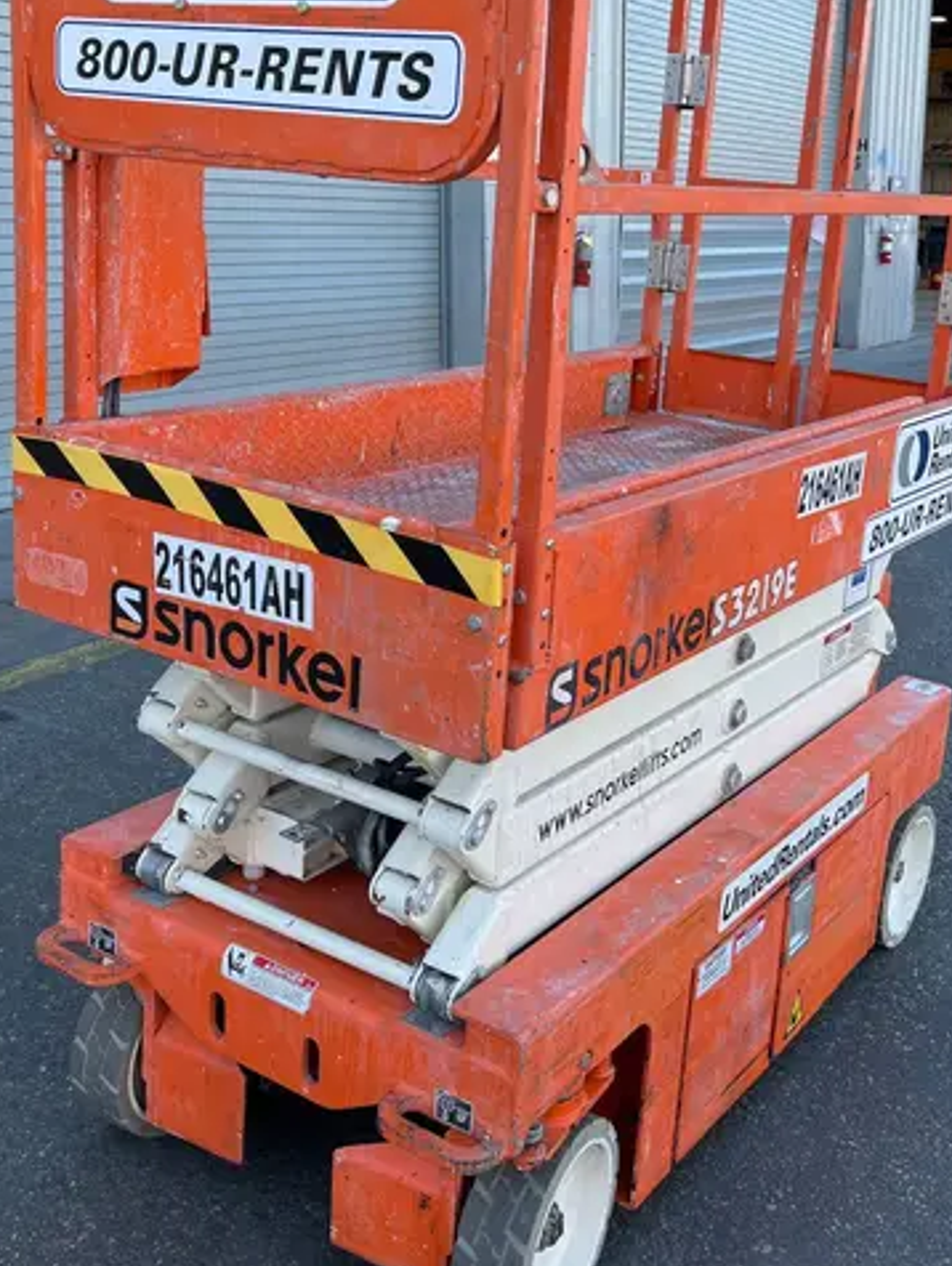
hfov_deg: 35.9
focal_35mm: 40
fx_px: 1464
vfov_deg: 46.5
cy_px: 517
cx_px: 564
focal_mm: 5.1
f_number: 1.6
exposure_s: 1/390
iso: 50
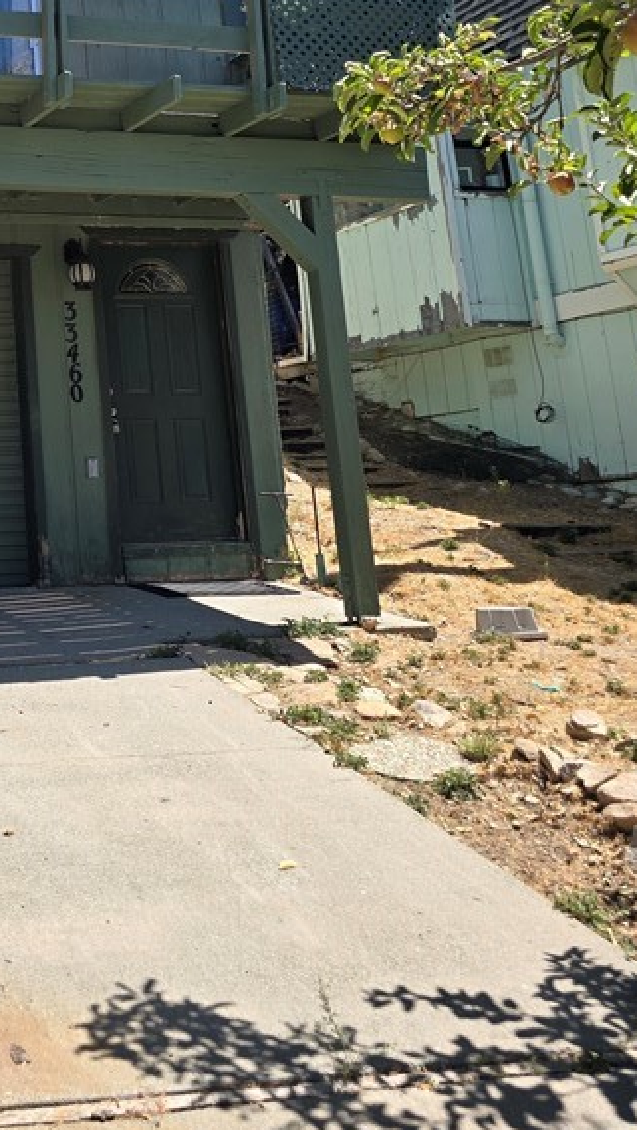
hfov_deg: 24.4
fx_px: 1350
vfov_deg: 43.1
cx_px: -101
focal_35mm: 45
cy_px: 206
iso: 12
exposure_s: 1/457
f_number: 1.7
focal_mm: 6.3
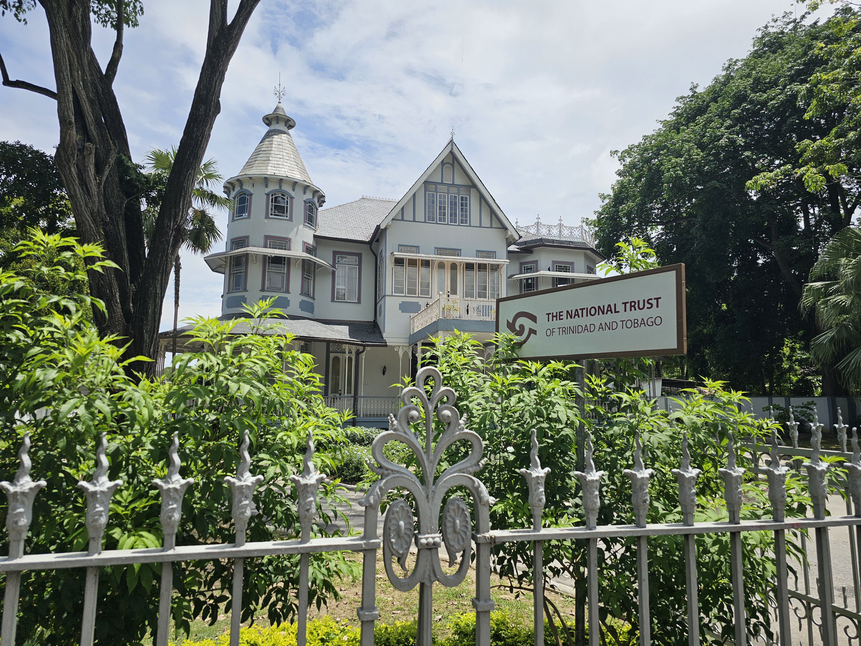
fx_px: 572
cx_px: 430
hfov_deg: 73.9
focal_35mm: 23
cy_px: 323
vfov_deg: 58.9
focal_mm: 6.3
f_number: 1.7
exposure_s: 1/1195
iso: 10
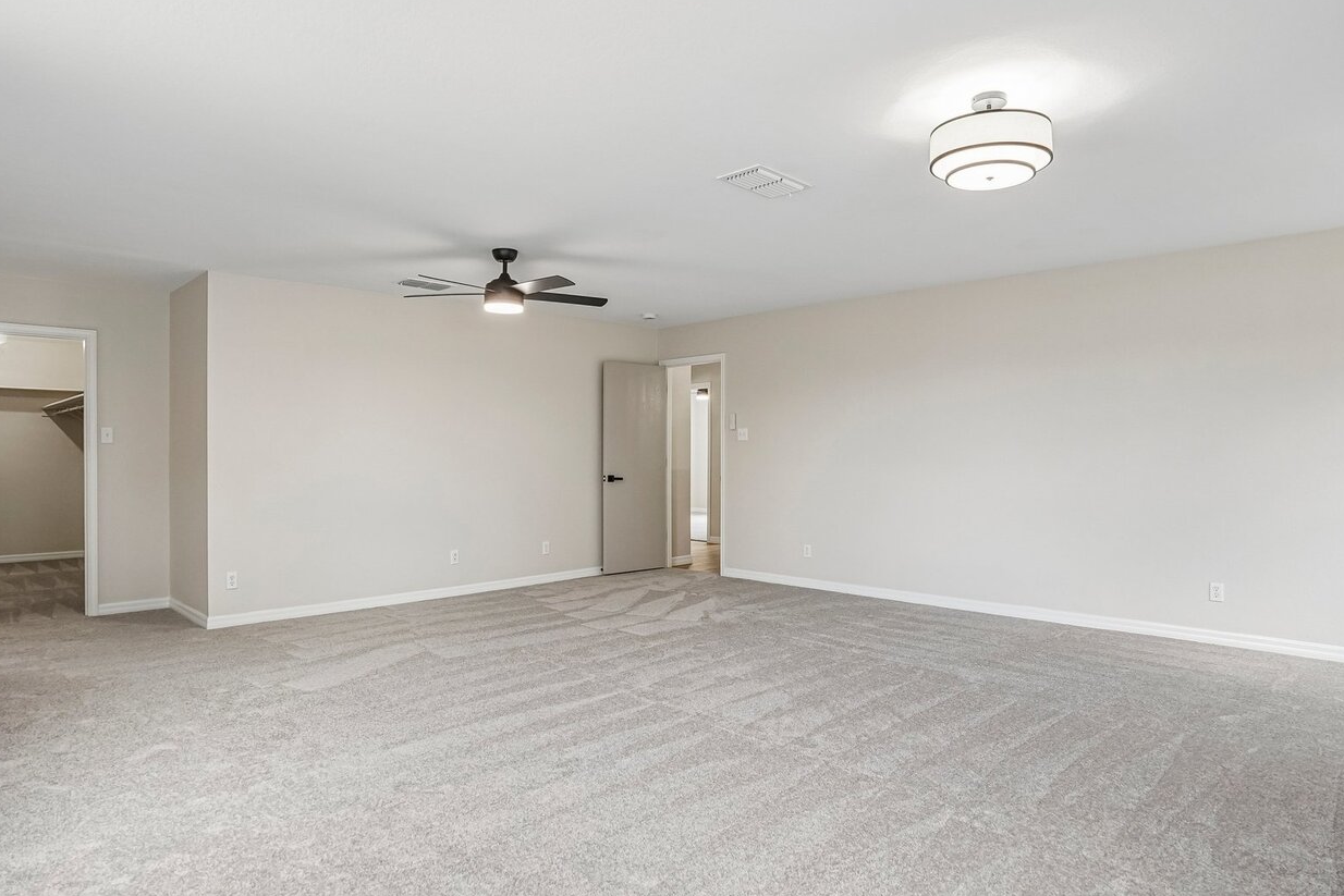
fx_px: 784
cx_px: 662
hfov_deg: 81.2
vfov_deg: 59.5
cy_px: 451
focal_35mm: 21
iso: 400
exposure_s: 1/30
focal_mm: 16
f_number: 8
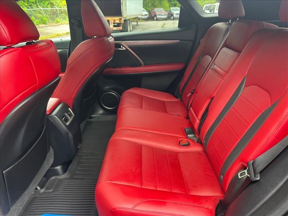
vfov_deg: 53.1
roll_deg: -0.4
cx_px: 144
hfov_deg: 67.3
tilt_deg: -23.8
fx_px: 216
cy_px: 108
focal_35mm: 26
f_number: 1.6
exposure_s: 1/122
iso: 64
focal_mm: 5.1
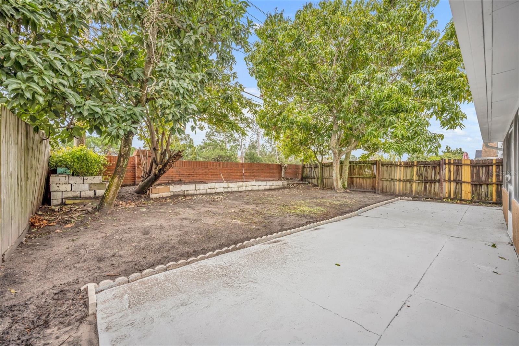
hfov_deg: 104.3
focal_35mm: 14
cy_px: 173
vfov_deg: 81.2
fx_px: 202
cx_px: 260
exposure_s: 1/250
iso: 400
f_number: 3.2
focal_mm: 14
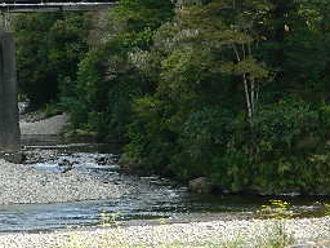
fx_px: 2460
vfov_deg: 5.8
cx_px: 15
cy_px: 123
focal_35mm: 258
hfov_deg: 7.6
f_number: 4.5
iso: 80
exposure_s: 1/160
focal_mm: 18.6
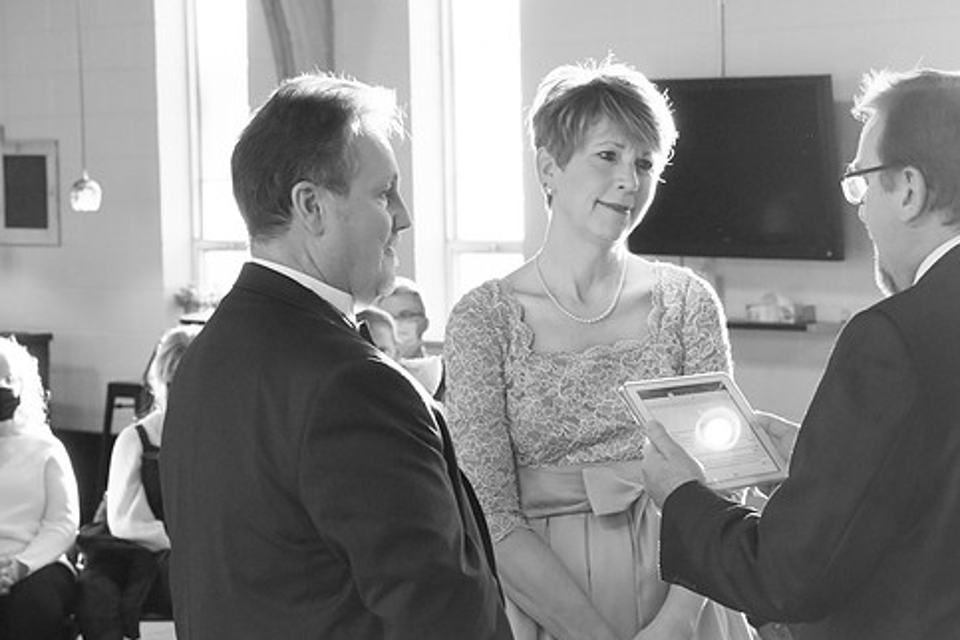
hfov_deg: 20.0
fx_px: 2720
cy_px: 347
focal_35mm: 102
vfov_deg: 13.4
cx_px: 572
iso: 500
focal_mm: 85
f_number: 8
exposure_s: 1/100
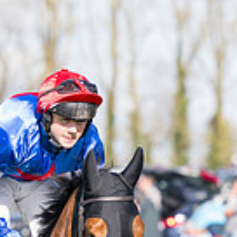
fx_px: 6228
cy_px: 271
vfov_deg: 2.2
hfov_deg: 2.2
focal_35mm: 804
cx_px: 122
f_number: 4
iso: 400
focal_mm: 145
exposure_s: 1/2000
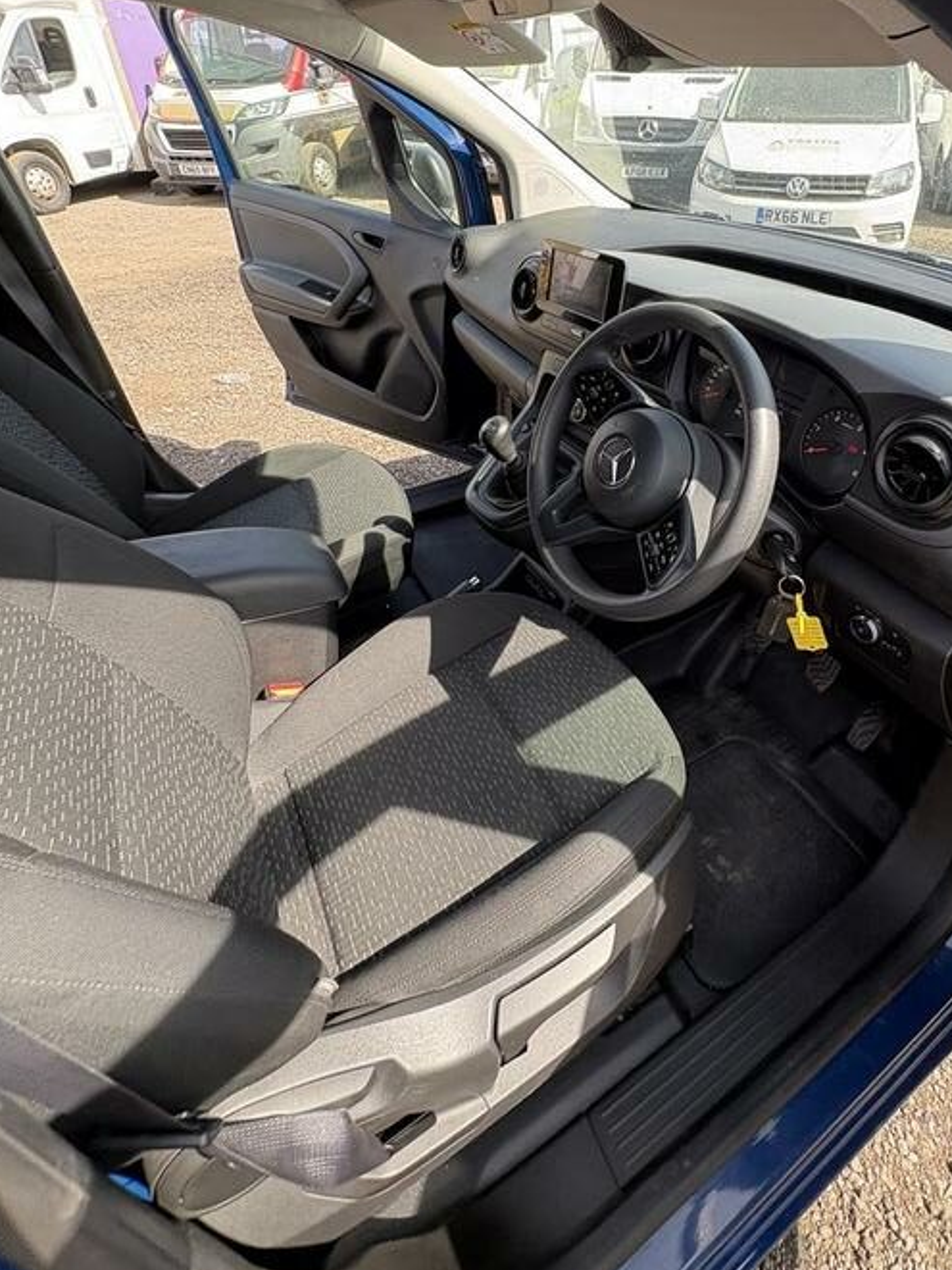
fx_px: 697
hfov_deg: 67.5
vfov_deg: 82.9
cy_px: 470
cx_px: 602
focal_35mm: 19
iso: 40
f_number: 2.2
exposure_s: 1/103
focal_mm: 2.22
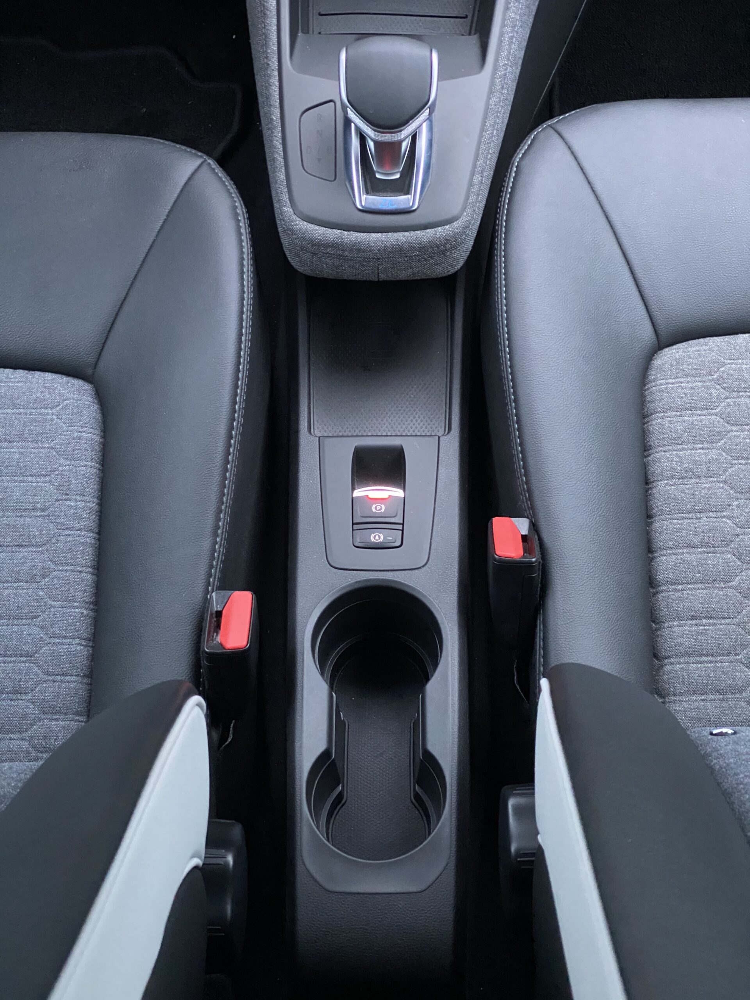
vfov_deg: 36.8
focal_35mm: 52
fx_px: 1502
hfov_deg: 28.0
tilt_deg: -58.2
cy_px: 500
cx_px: 375
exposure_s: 1/27
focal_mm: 6
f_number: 2
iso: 1000
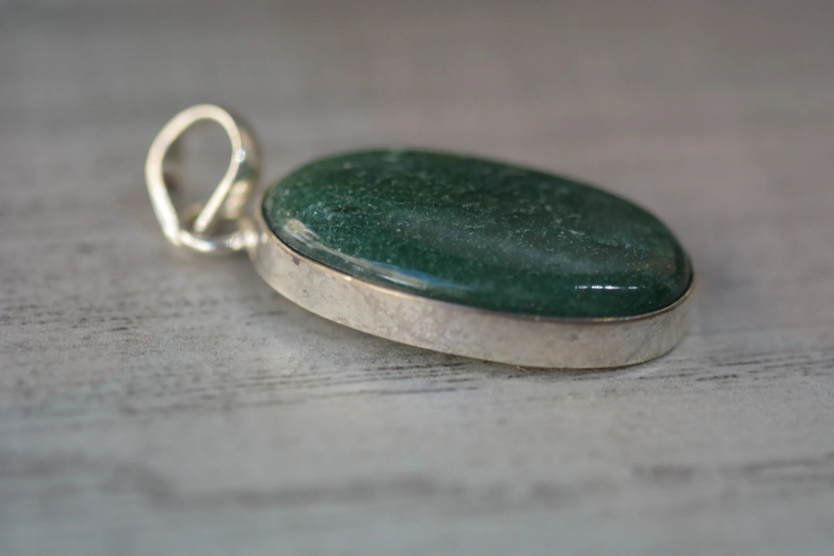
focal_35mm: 158
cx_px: 417
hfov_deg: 13.0
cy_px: 278
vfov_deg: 8.7
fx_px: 3649
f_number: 4
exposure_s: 1/320
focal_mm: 105
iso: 400
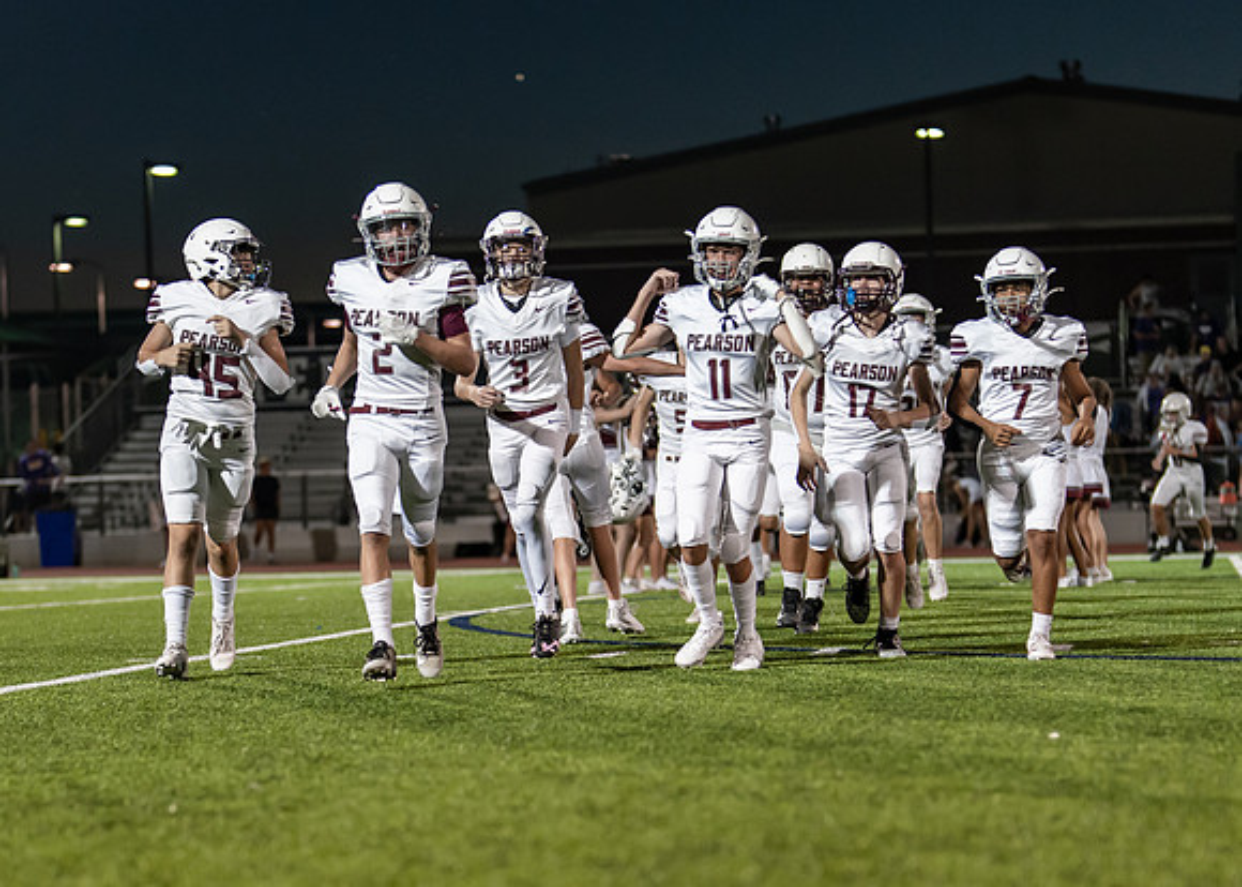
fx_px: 3649
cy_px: 604
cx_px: 530
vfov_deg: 13.8
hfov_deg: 19.3
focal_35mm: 103
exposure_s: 1/1000
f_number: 1.2
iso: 800
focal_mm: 50
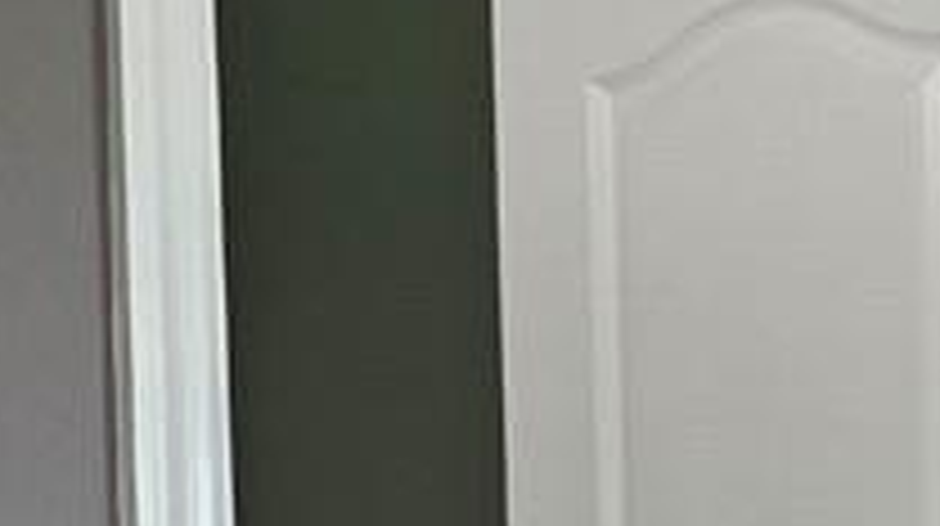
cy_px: 1070
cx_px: 3274
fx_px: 4780
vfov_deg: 6.1
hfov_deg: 8.4
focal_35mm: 192
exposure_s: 1/120
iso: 250
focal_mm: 6.3
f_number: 1.7
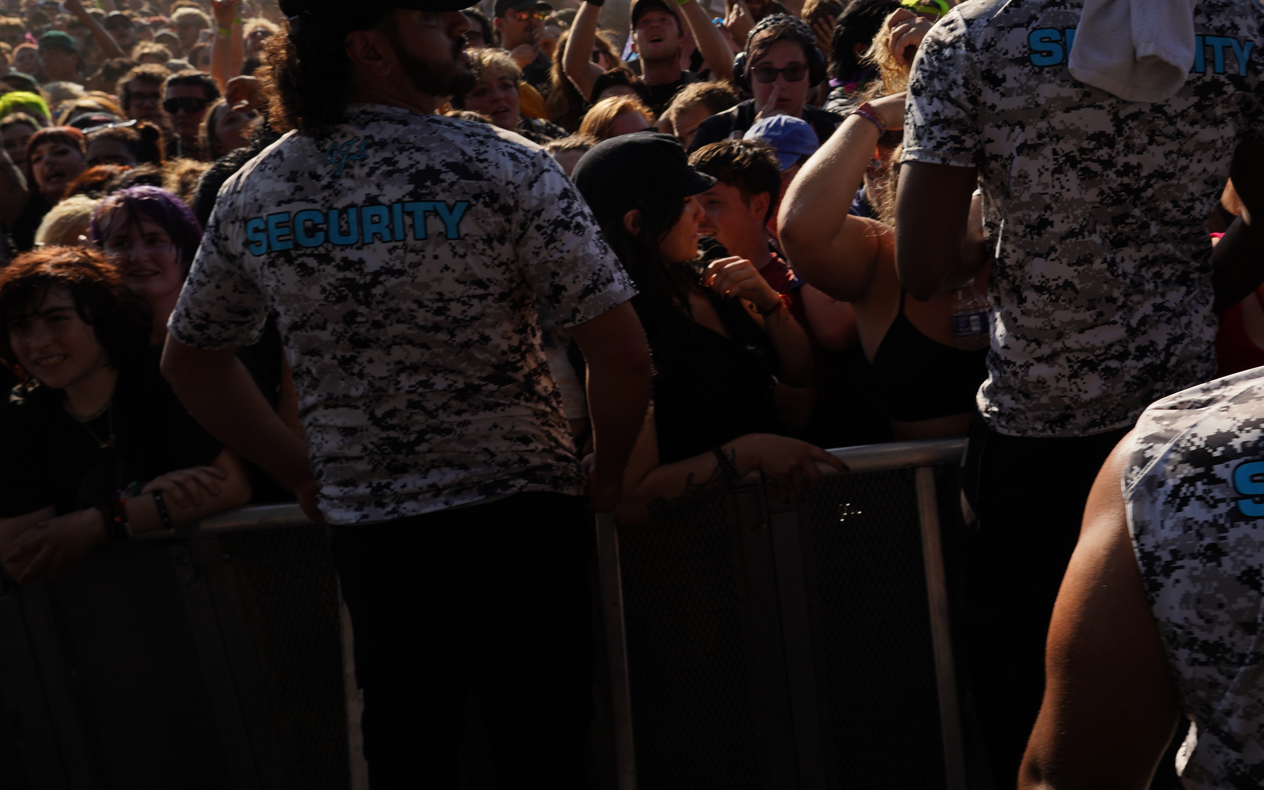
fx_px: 1240
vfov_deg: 35.2
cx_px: 758
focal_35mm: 36
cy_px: 317
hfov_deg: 53.6
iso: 100
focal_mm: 24
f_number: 8
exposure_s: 1/400
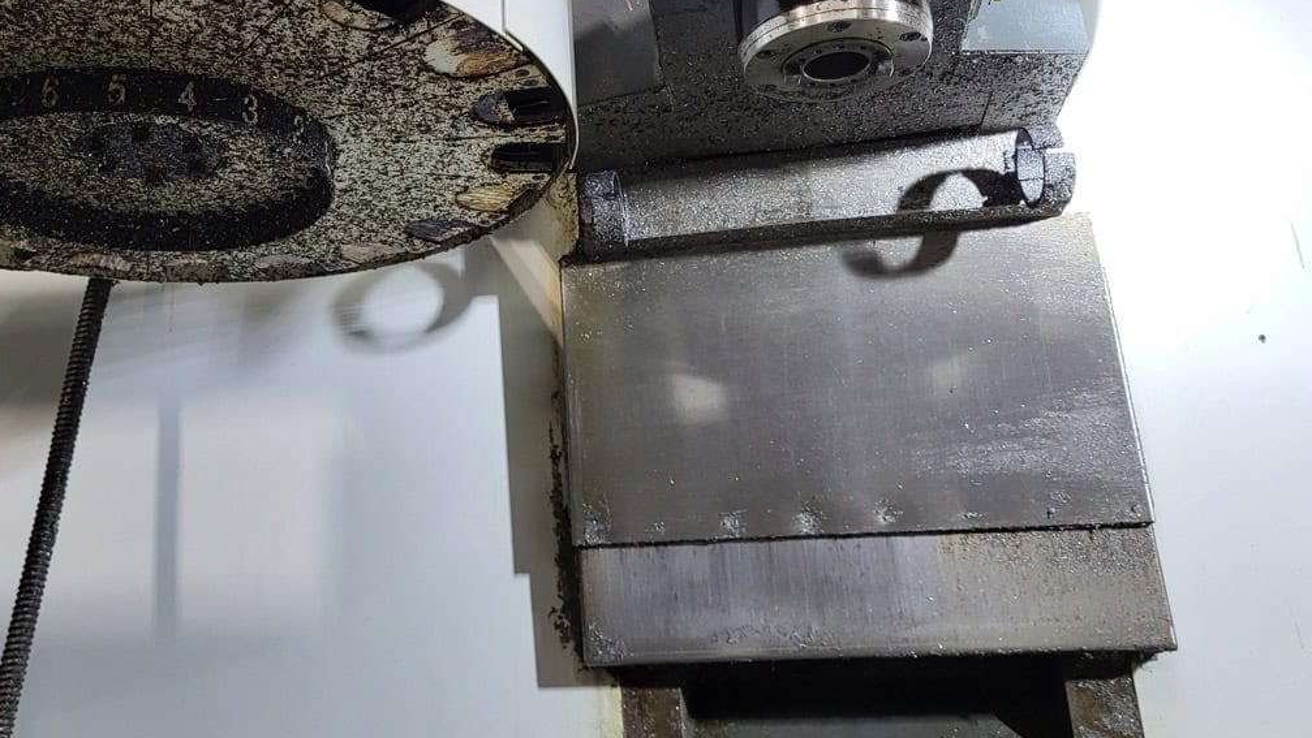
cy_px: 241
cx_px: 489
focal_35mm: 36
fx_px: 1253
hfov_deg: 54.6
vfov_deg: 32.6
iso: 160
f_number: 1.8
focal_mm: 5.4
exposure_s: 1/60
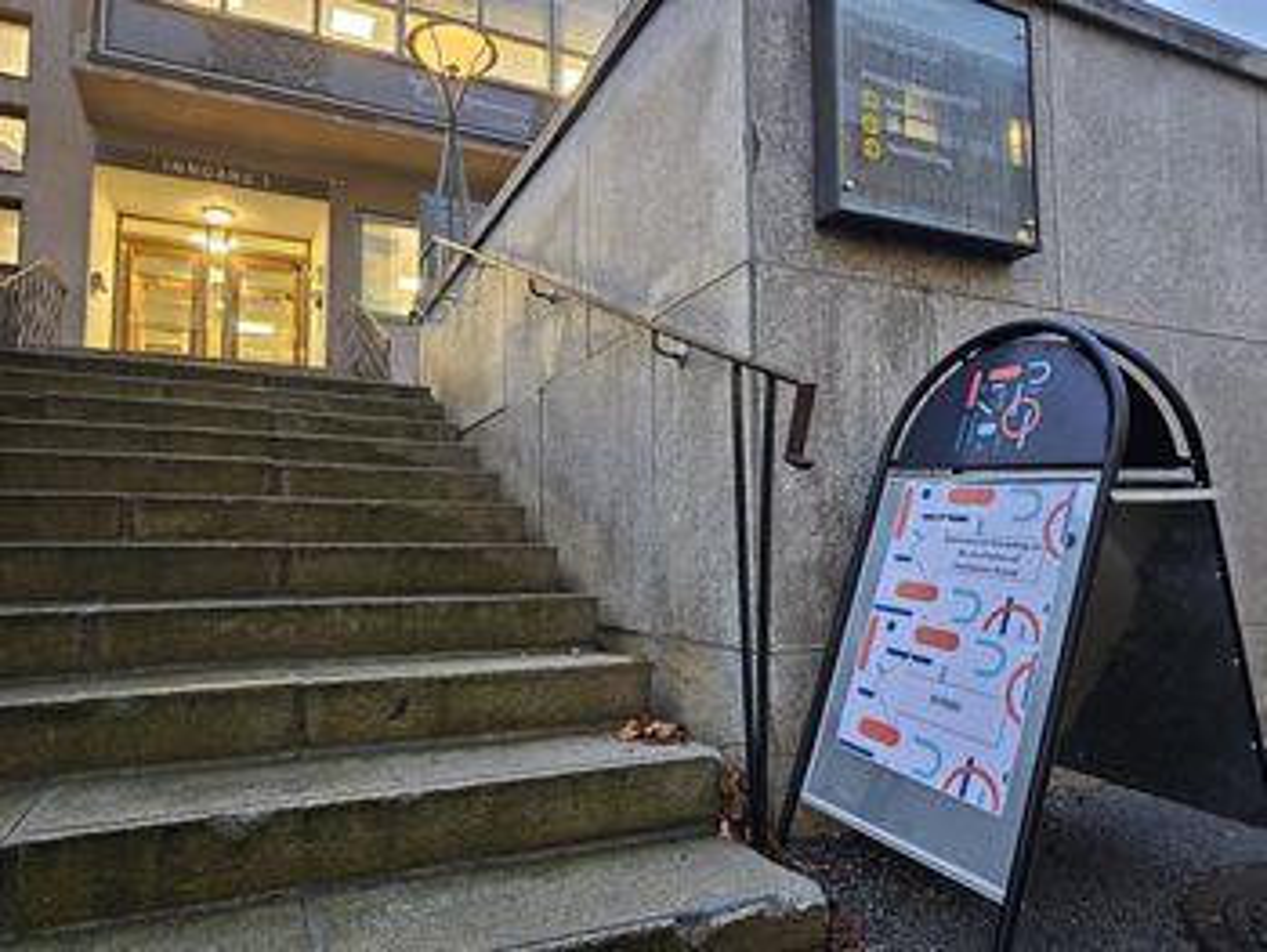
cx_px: 634
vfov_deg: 58.9
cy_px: 476
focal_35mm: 23
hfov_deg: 73.9
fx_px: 842
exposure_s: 1/25
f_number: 1.7
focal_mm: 6.3
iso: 800
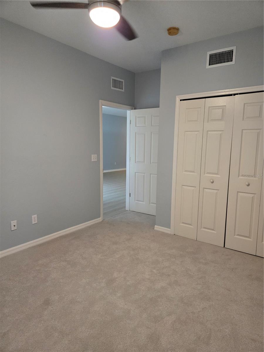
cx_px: 132
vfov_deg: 73.9
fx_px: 234
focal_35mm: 23
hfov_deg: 58.9
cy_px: 176
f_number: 1.8
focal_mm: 5.4
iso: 500
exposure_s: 1/120
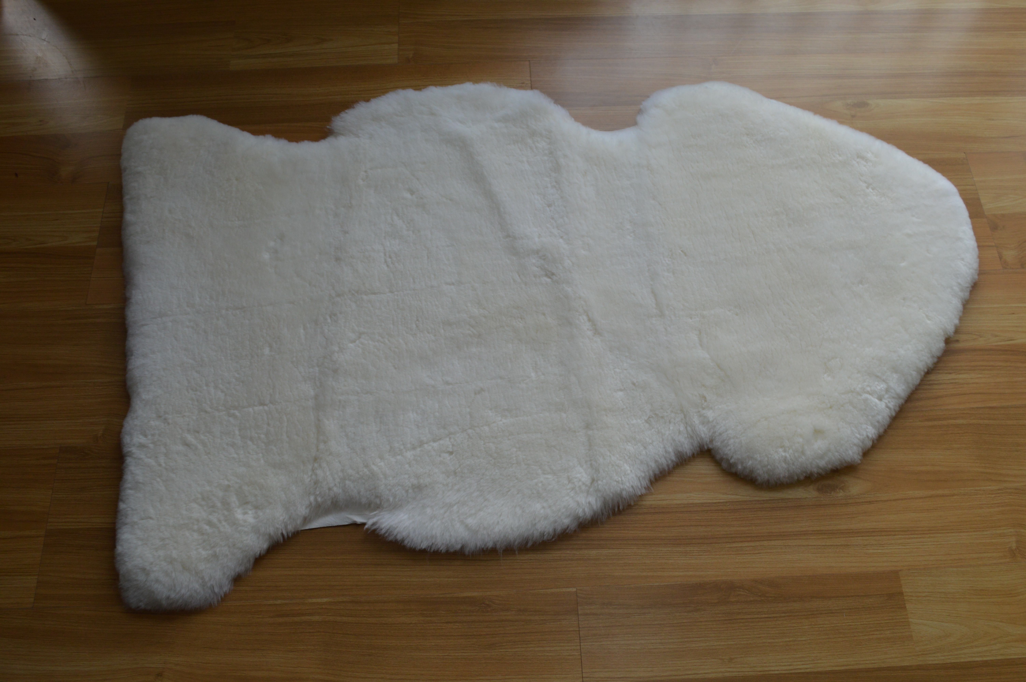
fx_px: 940
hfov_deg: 57.3
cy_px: 341
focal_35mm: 33
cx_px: 513
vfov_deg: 39.9
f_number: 5.6
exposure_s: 1/125
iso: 400
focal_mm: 22
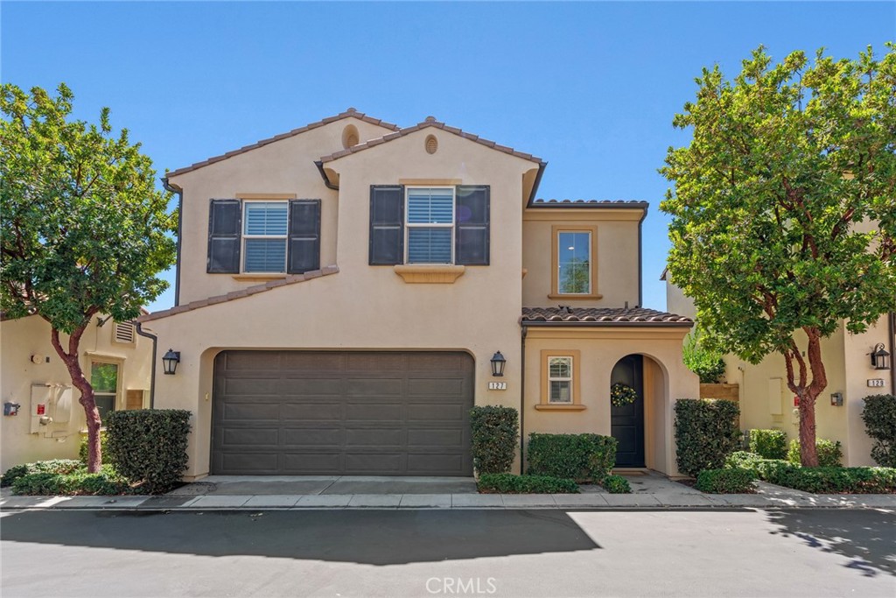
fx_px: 413
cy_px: 299
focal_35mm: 17
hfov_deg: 94.6
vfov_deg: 71.7
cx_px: 448
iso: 200
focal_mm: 16.6
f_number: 6.3
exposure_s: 1/100
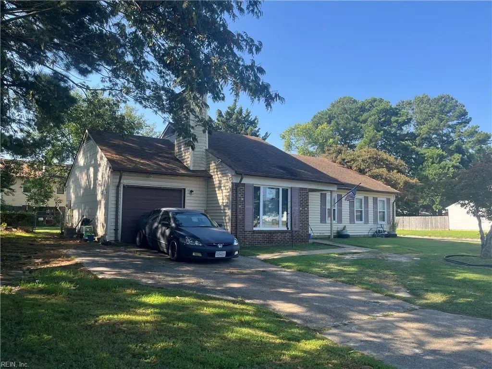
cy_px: 184
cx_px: 246
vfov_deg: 53.1
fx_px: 370
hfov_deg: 67.3
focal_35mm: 26
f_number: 1.6
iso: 50
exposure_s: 1/913
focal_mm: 5.1
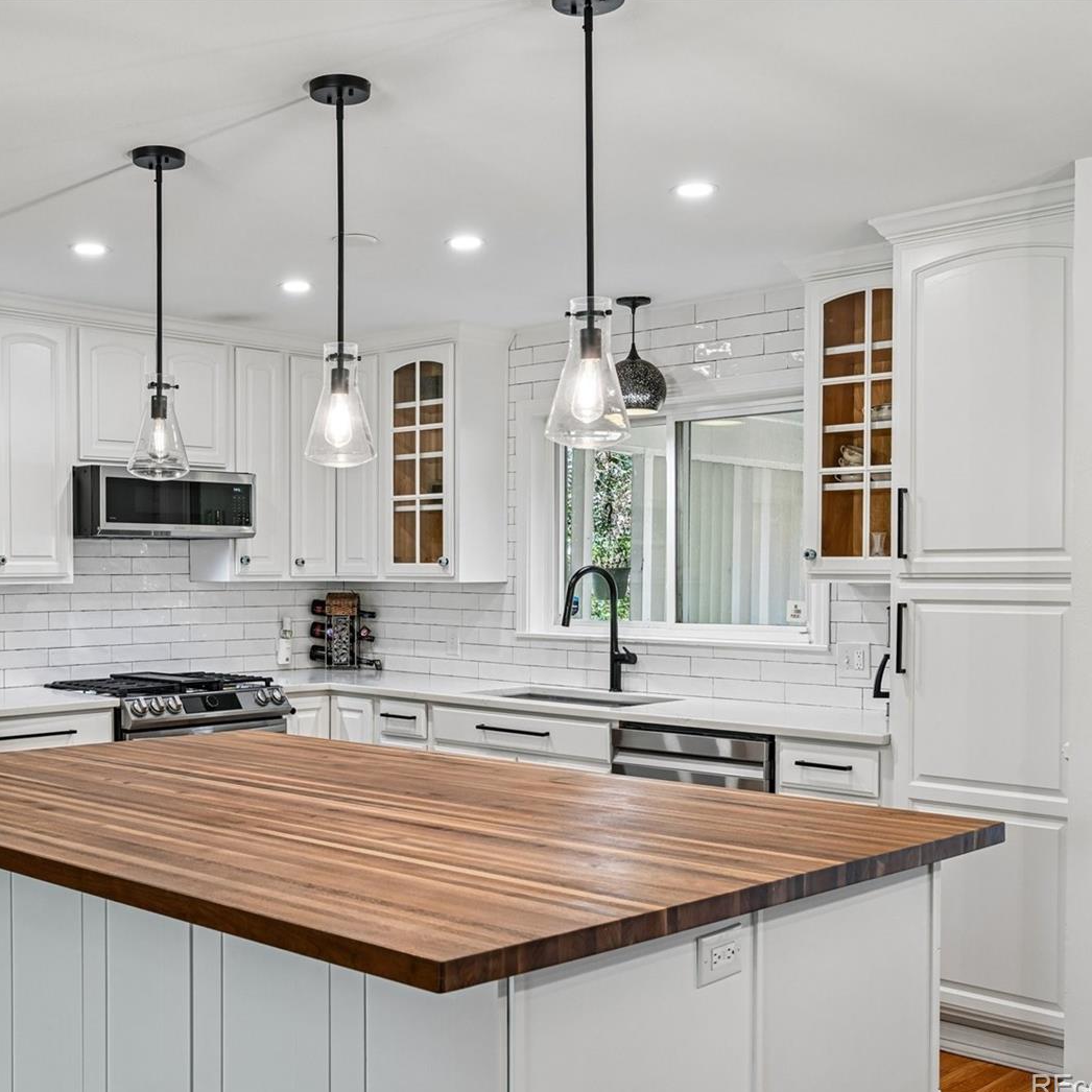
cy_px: 551
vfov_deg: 42.8
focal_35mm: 39
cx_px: 365
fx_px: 1392
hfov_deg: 42.3
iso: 400
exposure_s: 1/30
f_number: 9
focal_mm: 30
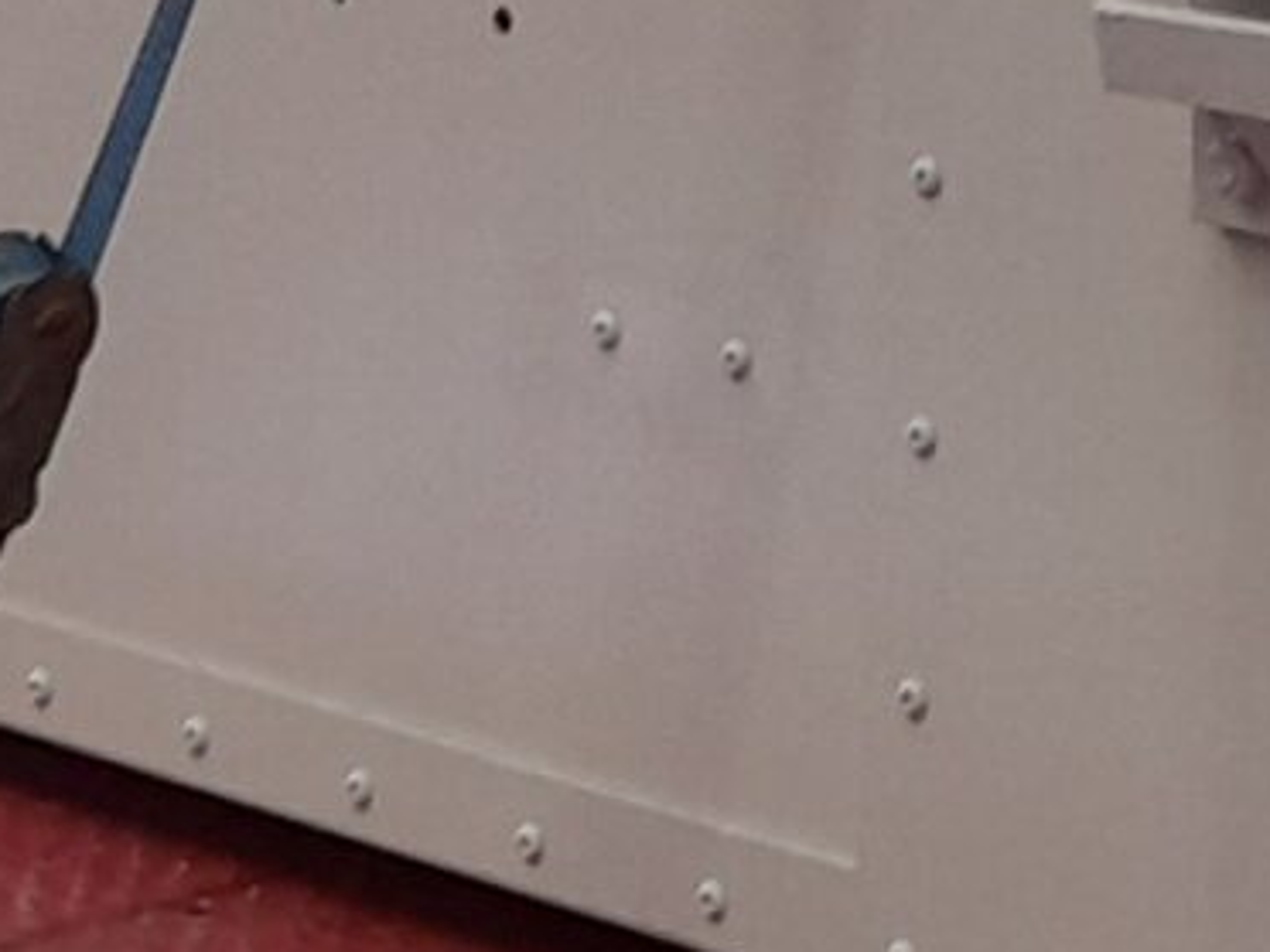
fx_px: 6310
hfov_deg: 11.5
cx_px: 635
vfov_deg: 7.8
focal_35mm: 172
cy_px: -1600
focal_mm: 4.6
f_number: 2
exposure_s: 1/50
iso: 200
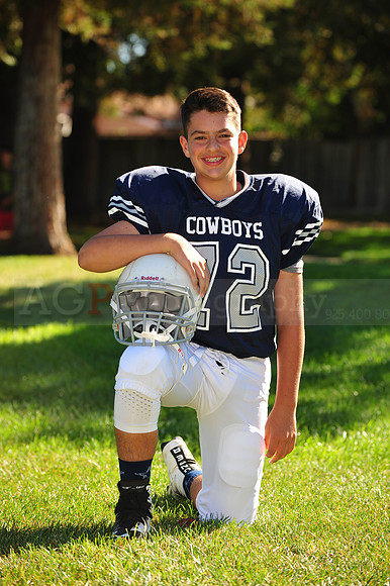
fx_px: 2278
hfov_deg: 9.8
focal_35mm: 140
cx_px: 195
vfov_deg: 14.7
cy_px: 293
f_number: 4.5
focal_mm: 140
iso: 200
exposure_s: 1/400
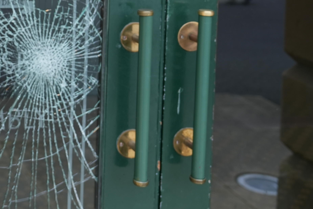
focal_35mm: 84
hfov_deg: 21.8
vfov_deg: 15.6
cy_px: -53
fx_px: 730
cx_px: -92
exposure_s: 1/160
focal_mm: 31
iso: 250
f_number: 4
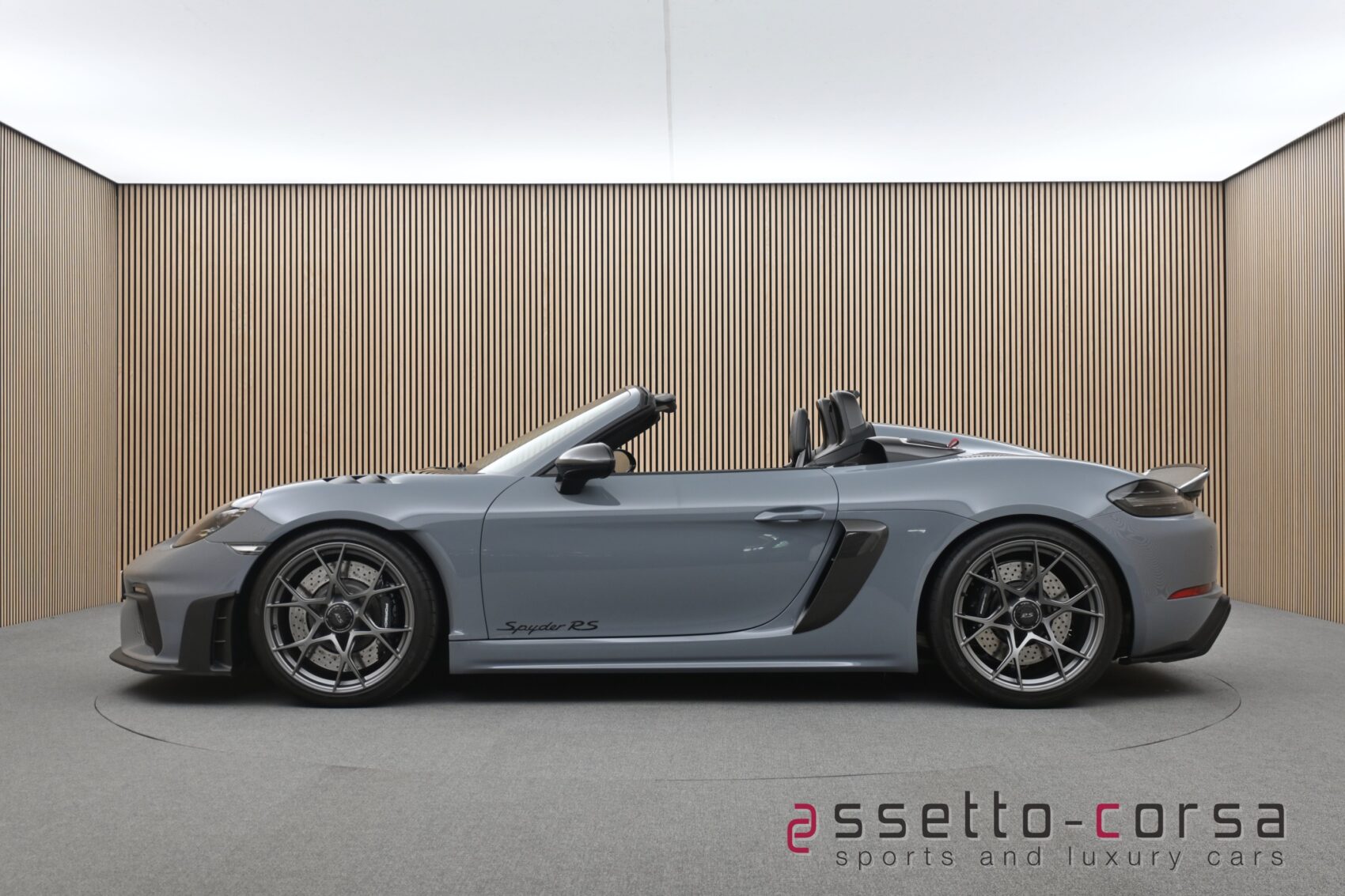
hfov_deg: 47.2
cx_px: 672
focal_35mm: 41
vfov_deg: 32.4
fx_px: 1541
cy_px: 448
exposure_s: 1/40
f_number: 4.5
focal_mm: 27.5
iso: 500
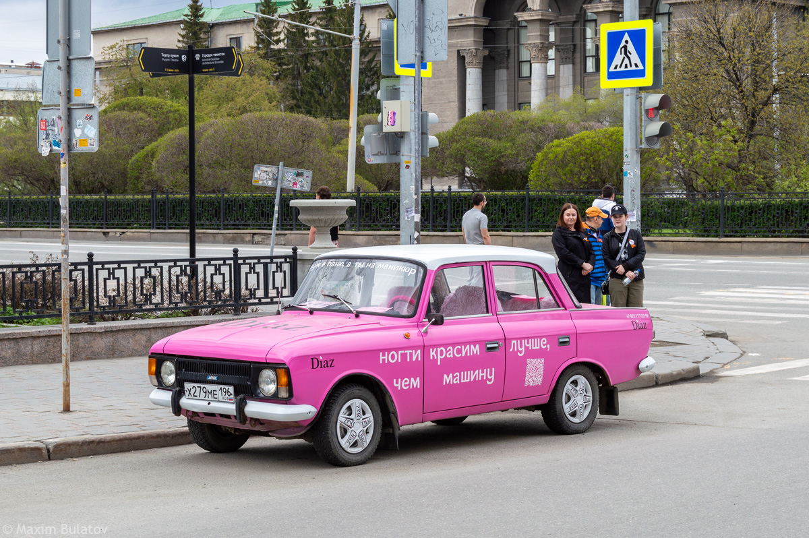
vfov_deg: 22.6
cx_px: 404
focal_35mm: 60
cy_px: 269
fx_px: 1347
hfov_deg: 33.4
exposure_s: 1/400
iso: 200
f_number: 7.1
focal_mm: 40
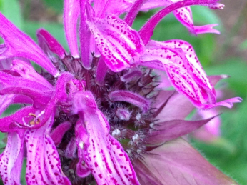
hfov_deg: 22.8
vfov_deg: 17.0
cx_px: 110
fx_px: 613
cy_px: 155
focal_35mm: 86
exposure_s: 1/30
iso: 50
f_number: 2.4
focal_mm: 4.28
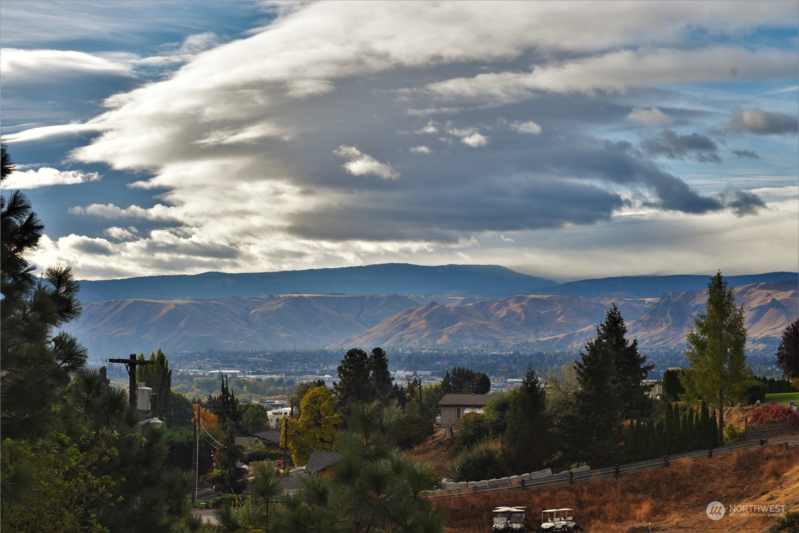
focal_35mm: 70
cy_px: 266
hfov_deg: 28.8
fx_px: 1554
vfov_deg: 19.5
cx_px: 400
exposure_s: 1/800
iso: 200
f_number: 7.1
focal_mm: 70
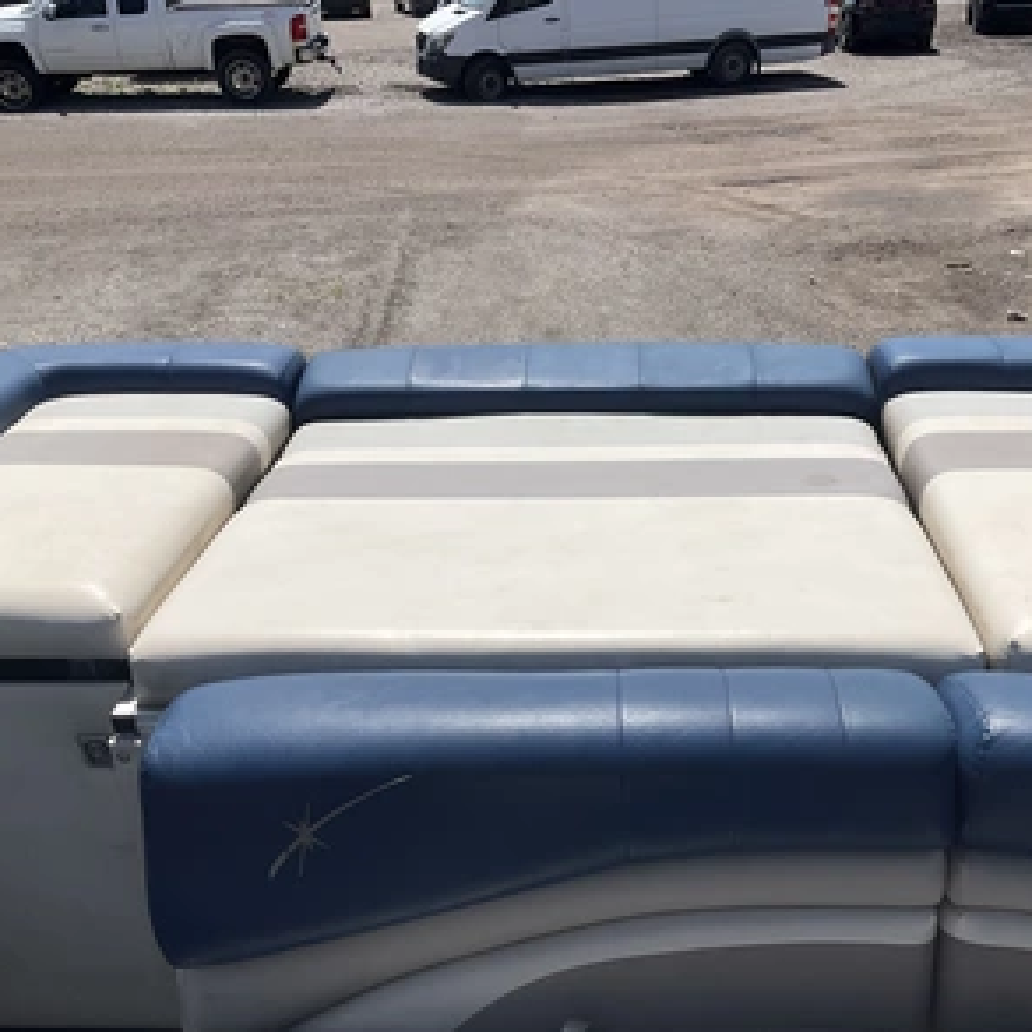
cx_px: 602
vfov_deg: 47.2
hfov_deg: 47.0
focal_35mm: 35
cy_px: 514
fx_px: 1181
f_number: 1.8
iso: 25
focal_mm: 3
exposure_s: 1/4405
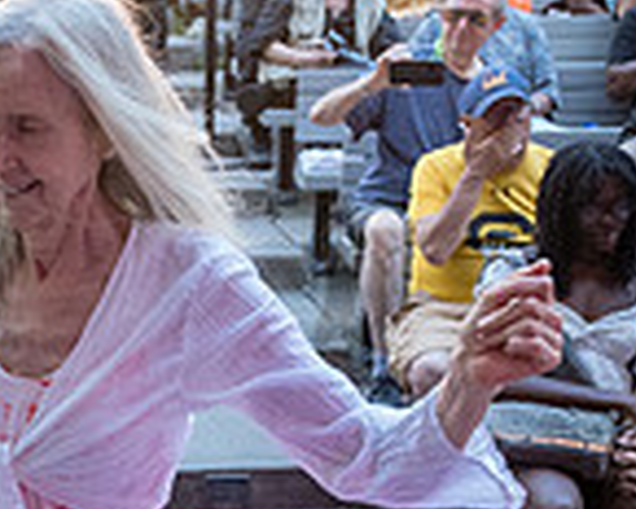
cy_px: 480
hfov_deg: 19.4
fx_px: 1694
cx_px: -228
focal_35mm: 90
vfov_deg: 16.8
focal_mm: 24
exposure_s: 1/400
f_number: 4
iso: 3200
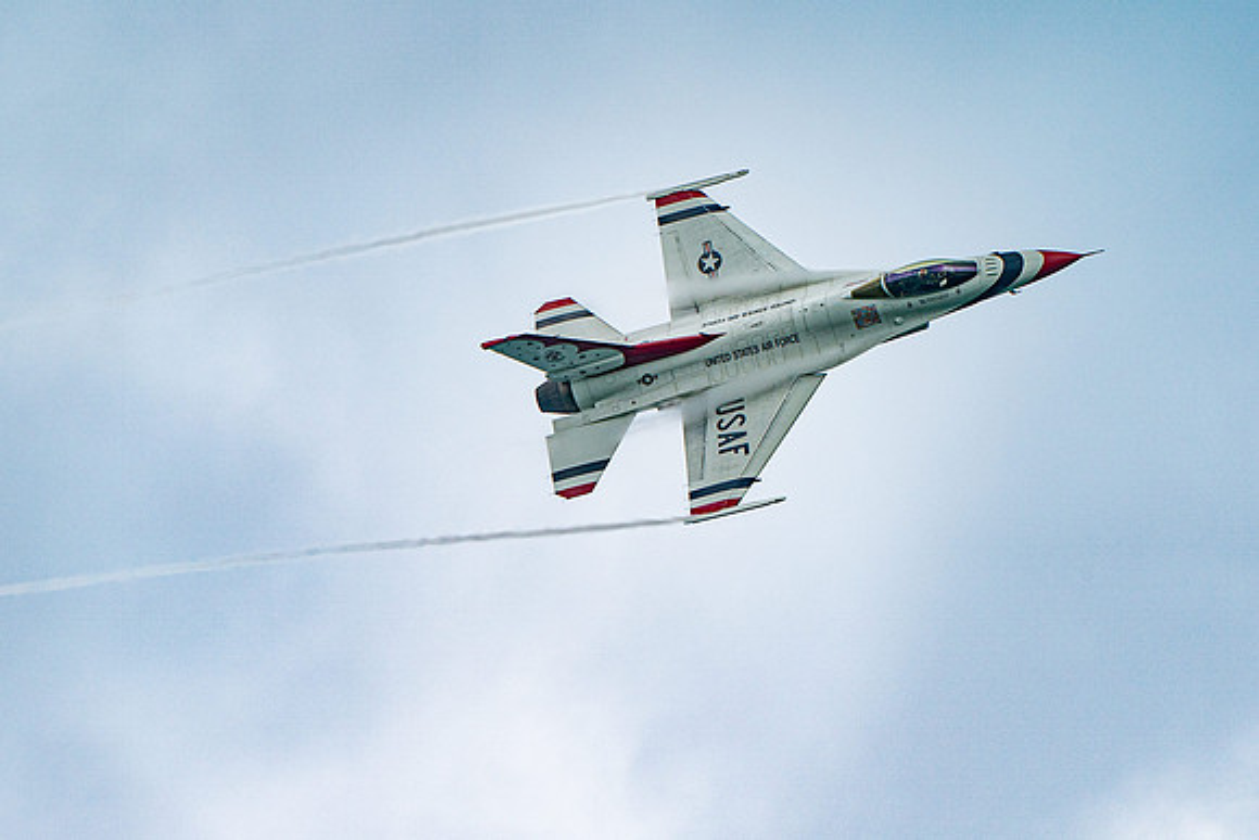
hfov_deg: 3.9
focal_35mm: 523
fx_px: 18302
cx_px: 479
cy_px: 549
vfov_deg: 2.6
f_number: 9
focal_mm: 400
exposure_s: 1/1250
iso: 640
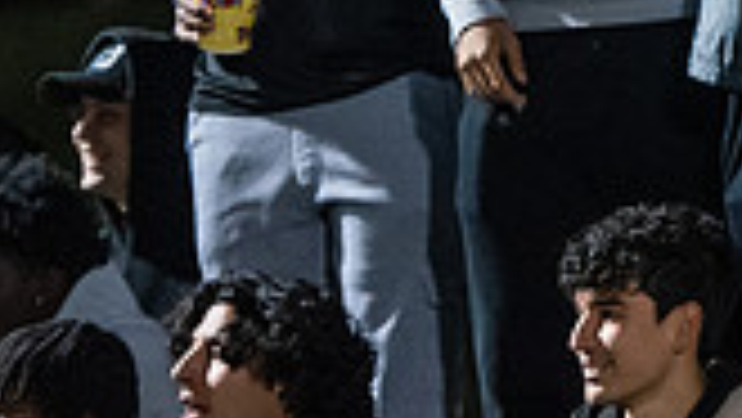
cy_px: -249
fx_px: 9075
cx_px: 1070
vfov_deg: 2.6
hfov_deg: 4.7
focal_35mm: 461
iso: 8000
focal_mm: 125
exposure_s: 1/400
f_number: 2.8
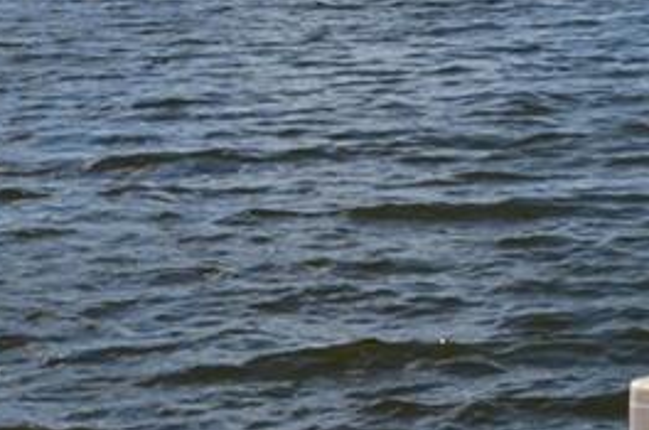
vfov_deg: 8.8
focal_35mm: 151
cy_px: -254
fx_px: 2717
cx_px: 887
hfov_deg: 13.1
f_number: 10
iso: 100
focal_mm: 26
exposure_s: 1/200
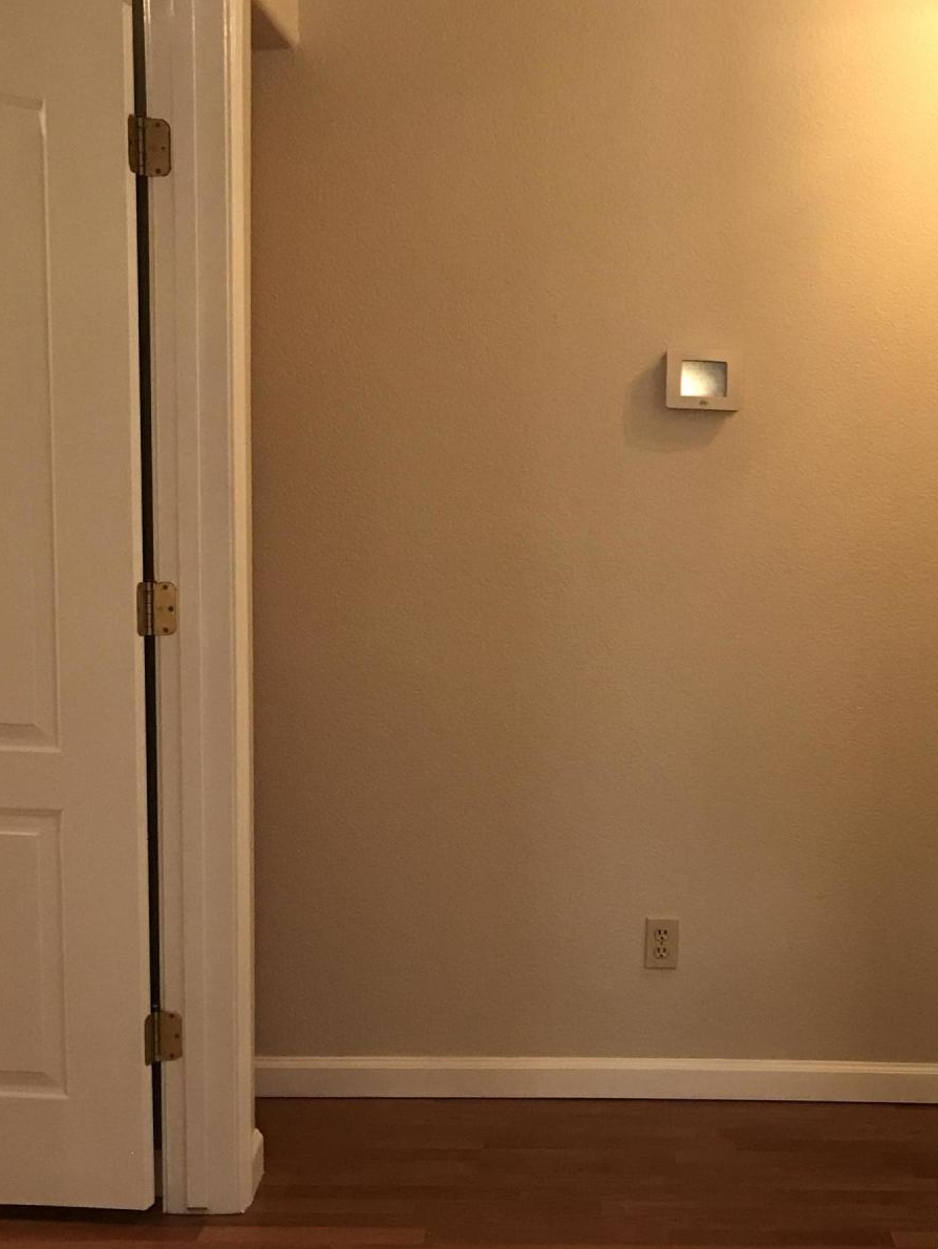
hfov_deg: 30.3
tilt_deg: -7.3
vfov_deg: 40.2
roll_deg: -0.2
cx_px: 730
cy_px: 748
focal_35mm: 47
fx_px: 1697
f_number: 1.8
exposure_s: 1/15
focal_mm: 3.99
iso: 64
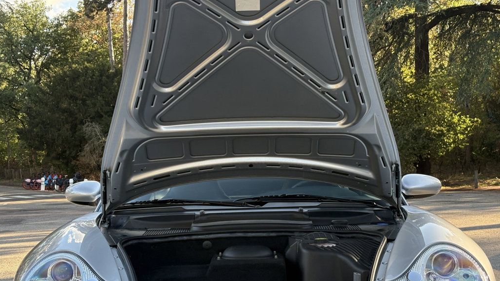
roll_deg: +2.4
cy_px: 165
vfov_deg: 21.0
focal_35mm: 57
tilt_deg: +0.3
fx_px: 756
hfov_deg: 36.6
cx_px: 249
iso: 80
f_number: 1.6
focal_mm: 5.96
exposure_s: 1/227
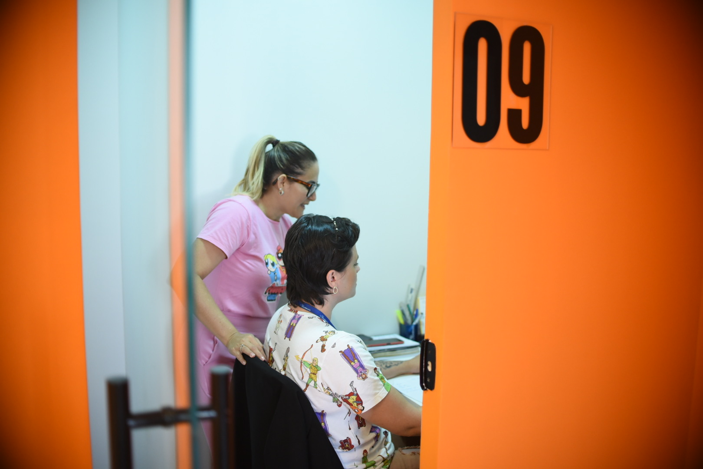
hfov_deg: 54.4
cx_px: 352
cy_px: 234
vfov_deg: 37.9
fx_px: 683
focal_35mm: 35
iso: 1600
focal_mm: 35
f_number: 2
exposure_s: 1/320
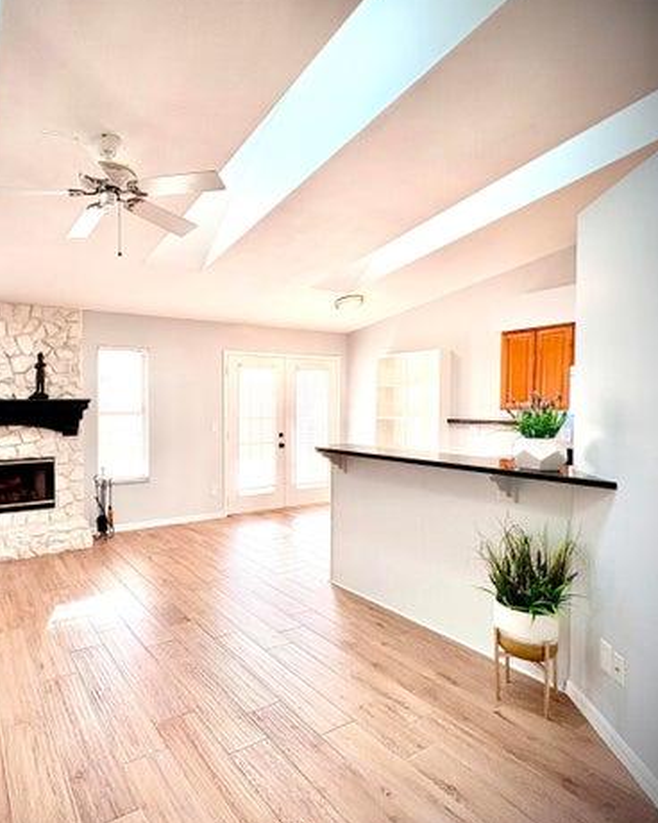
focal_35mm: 19
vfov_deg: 83.3
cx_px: 186
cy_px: 417
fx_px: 463
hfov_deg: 67.5
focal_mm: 2.22
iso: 80
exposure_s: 1/120
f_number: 2.2
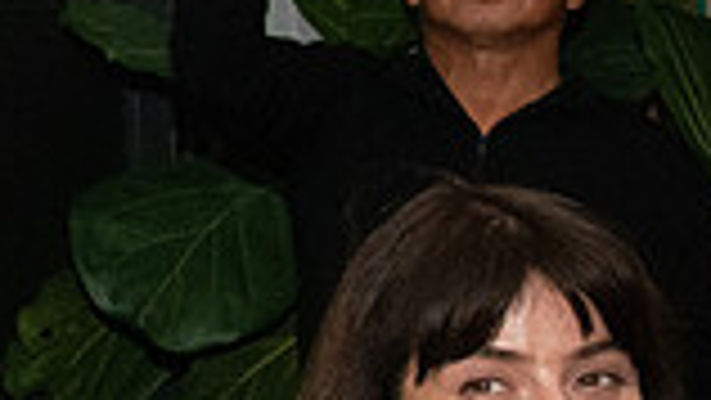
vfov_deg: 6.0
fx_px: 3810
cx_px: -410
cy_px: 371
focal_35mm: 202
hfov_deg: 10.3
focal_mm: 35
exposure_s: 1/250
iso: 5000
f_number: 11
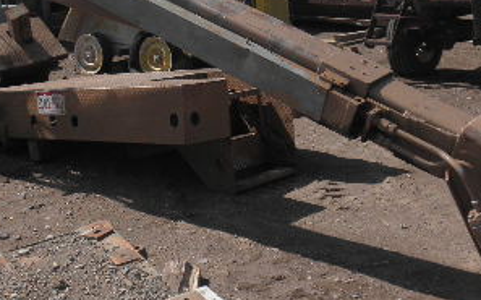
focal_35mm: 64
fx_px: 838
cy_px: 94
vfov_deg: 20.2
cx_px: 181
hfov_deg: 31.9
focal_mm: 5
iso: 64
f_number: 8.5
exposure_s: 1/160
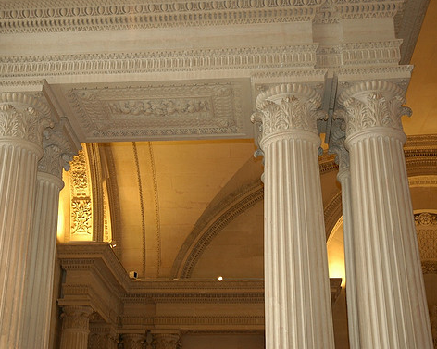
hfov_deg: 35.0
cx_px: 185
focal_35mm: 54
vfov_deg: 28.3
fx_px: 692
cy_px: 172
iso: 400
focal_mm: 31
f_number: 4
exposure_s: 1/20
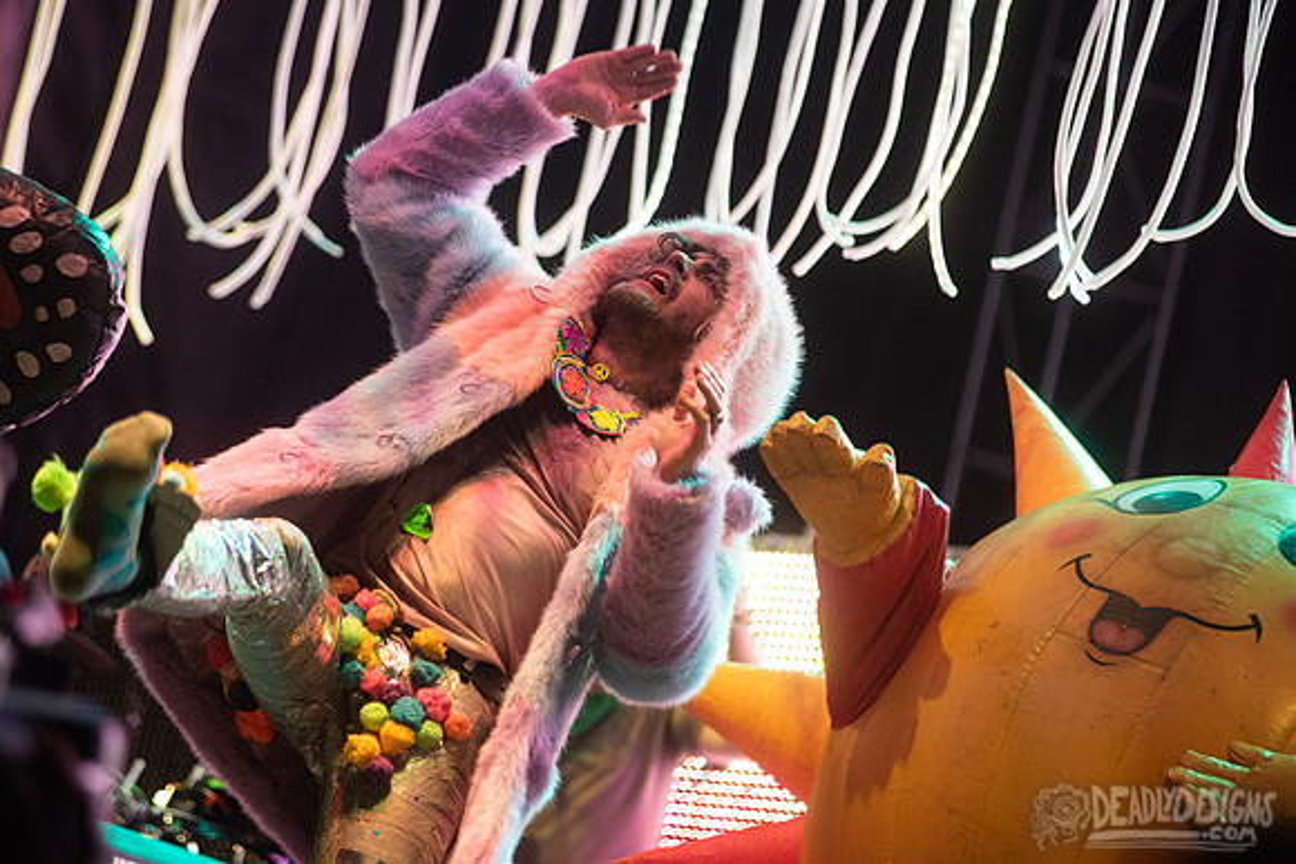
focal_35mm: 179
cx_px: 612
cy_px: 421
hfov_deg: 11.5
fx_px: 6461
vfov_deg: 7.7
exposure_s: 1/320
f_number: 3.5
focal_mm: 170
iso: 1250
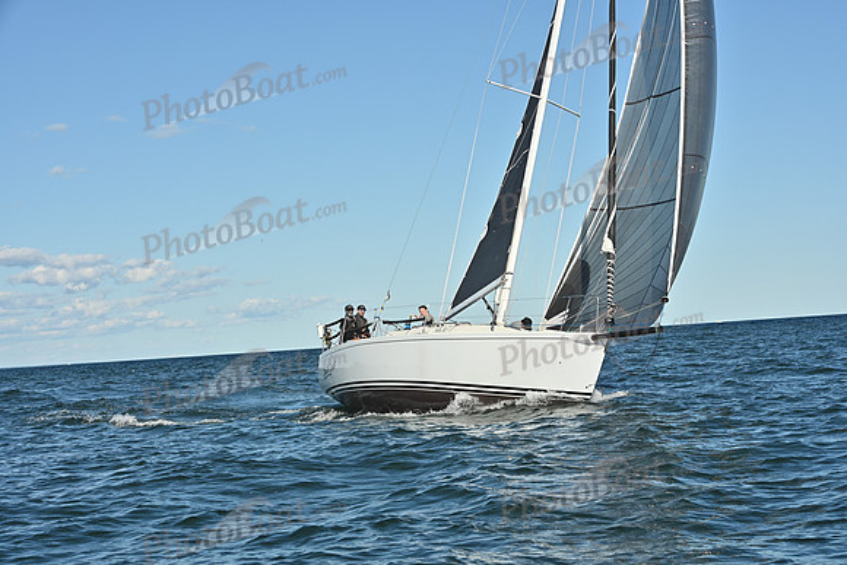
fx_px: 1647
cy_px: 282
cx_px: 424
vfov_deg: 19.5
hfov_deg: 28.8
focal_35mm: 70
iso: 320
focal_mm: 70
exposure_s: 1/1250
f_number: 10
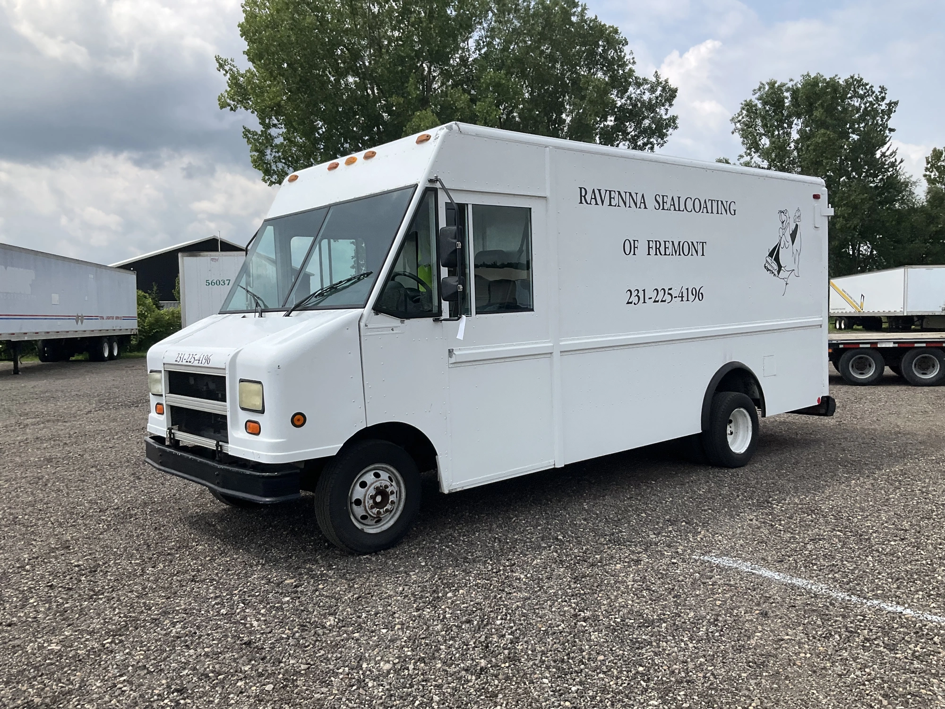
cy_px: 354
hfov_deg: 61.7
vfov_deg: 48.2
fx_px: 792
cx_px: 472
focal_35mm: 29
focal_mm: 3
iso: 25
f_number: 1.8
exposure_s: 1/1786
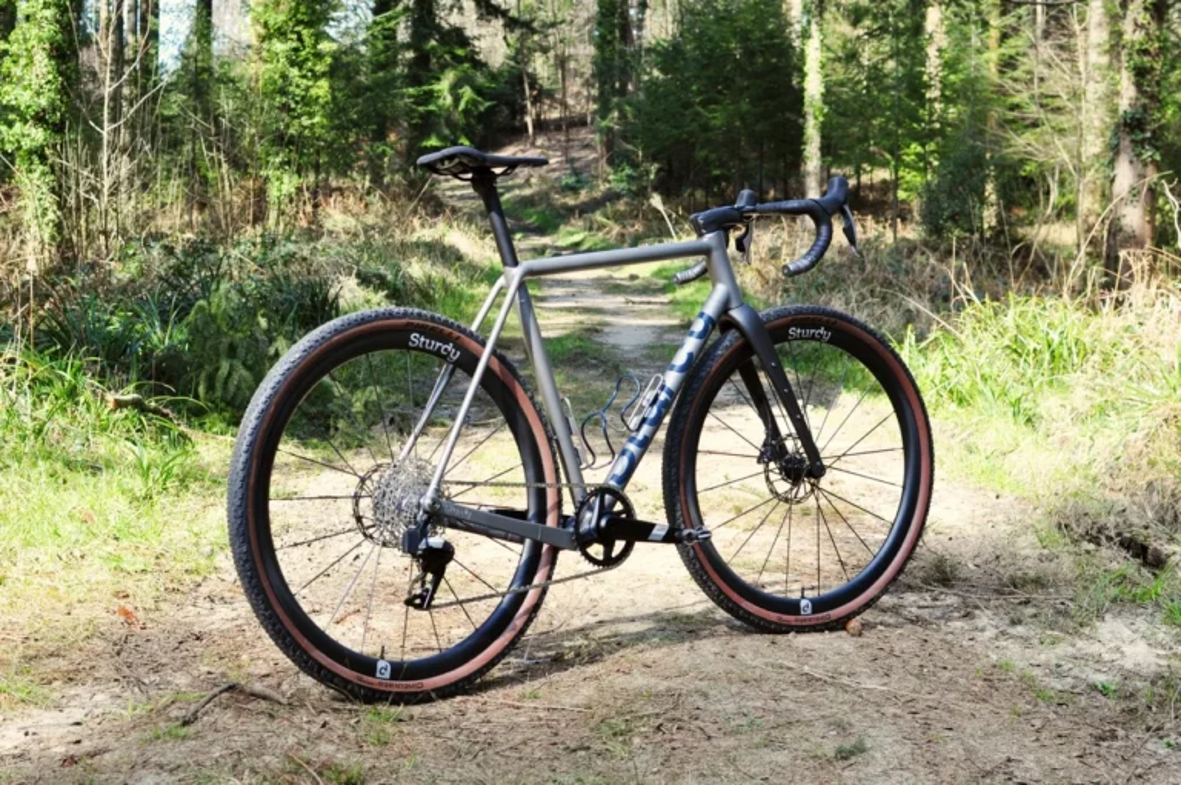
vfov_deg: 25.7
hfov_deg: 37.9
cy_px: 392
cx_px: 590
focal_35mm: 52
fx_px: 1720
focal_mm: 35
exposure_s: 1/160
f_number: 5
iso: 200
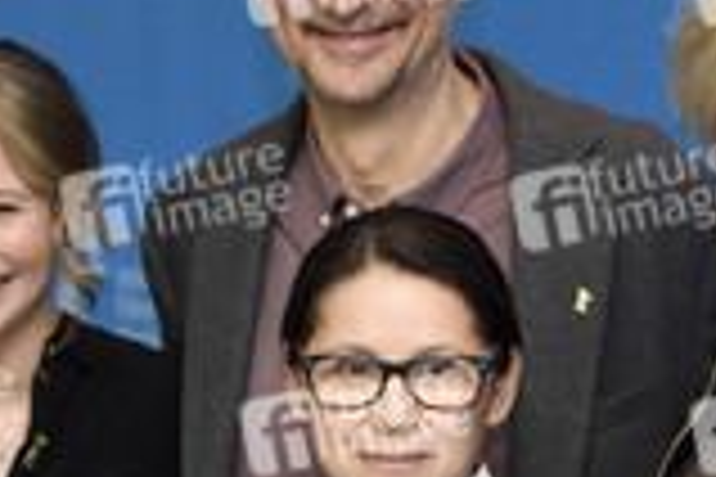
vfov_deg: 4.6
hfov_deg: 6.9
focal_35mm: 298
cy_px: 310
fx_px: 5926
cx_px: 687
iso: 640
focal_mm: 70
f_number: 3.5
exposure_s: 1/320
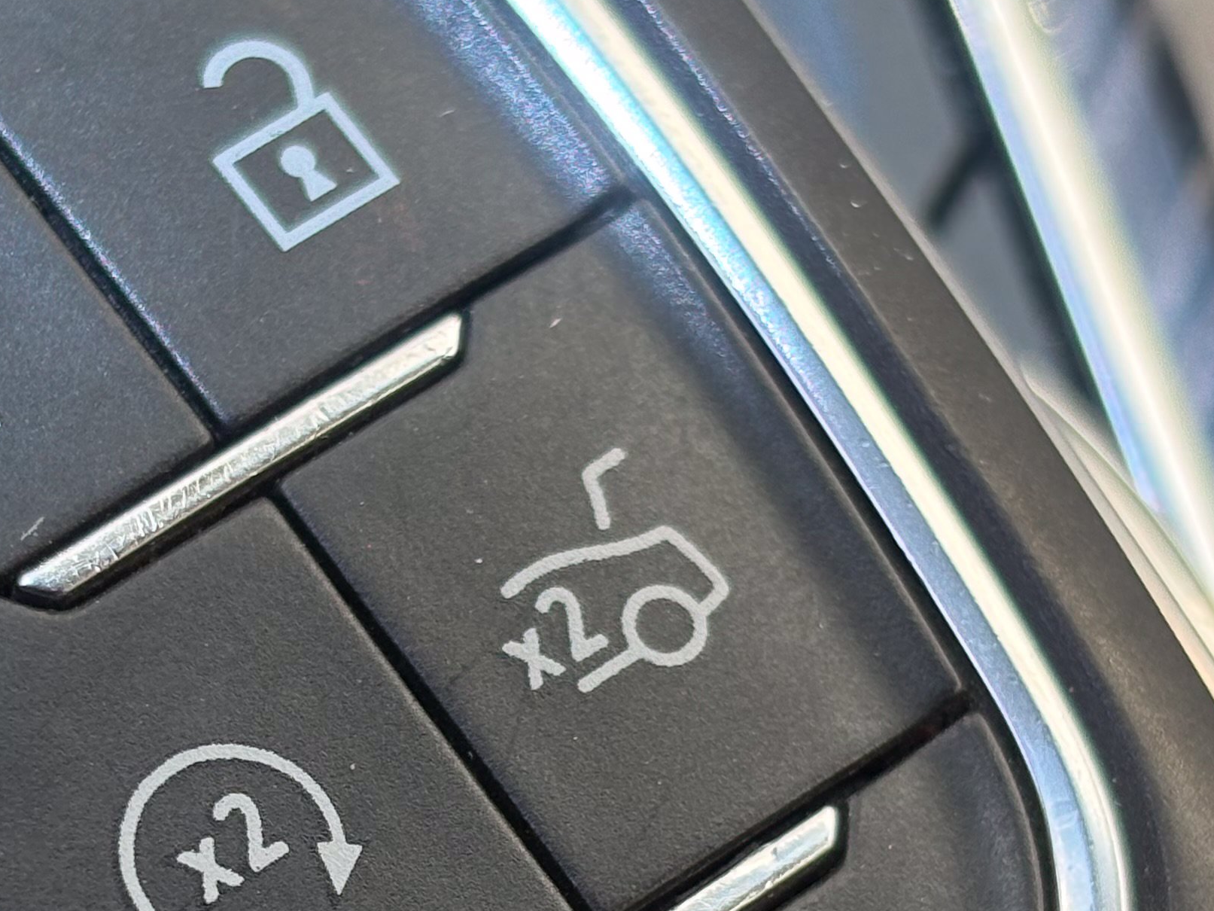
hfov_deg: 15.1
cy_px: 791
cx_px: 279
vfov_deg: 11.3
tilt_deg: -67.9
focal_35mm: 130
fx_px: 4560
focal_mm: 5.96
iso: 32
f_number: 1.6
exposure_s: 1/212
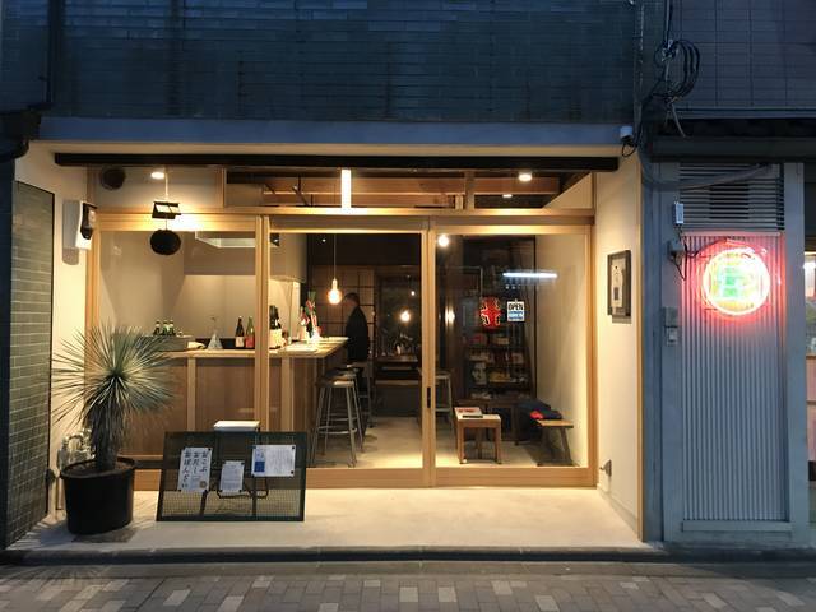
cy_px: 306
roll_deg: -0.4
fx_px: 660
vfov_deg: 49.7
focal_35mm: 28
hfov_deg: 63.4
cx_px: 408
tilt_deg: +1.6
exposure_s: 1/13
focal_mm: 3.99
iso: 100
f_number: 1.8
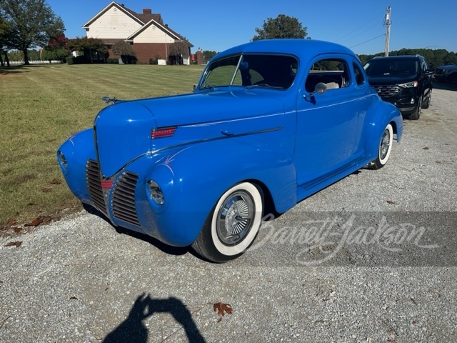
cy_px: 172
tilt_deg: -17.1
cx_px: 228
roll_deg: +0.1
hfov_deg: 71.6
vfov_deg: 56.8
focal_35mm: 24
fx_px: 317
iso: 80
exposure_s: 1/7042
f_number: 1.78
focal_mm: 6.86
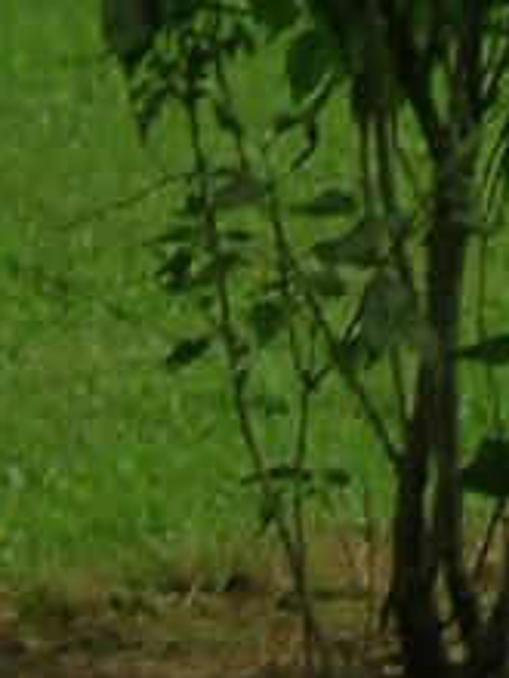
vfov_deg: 1.5
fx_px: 26781
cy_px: 247
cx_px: 1573
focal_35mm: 1366
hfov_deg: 1.1
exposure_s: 1/89.2
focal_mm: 18.8
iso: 50
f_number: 6.1
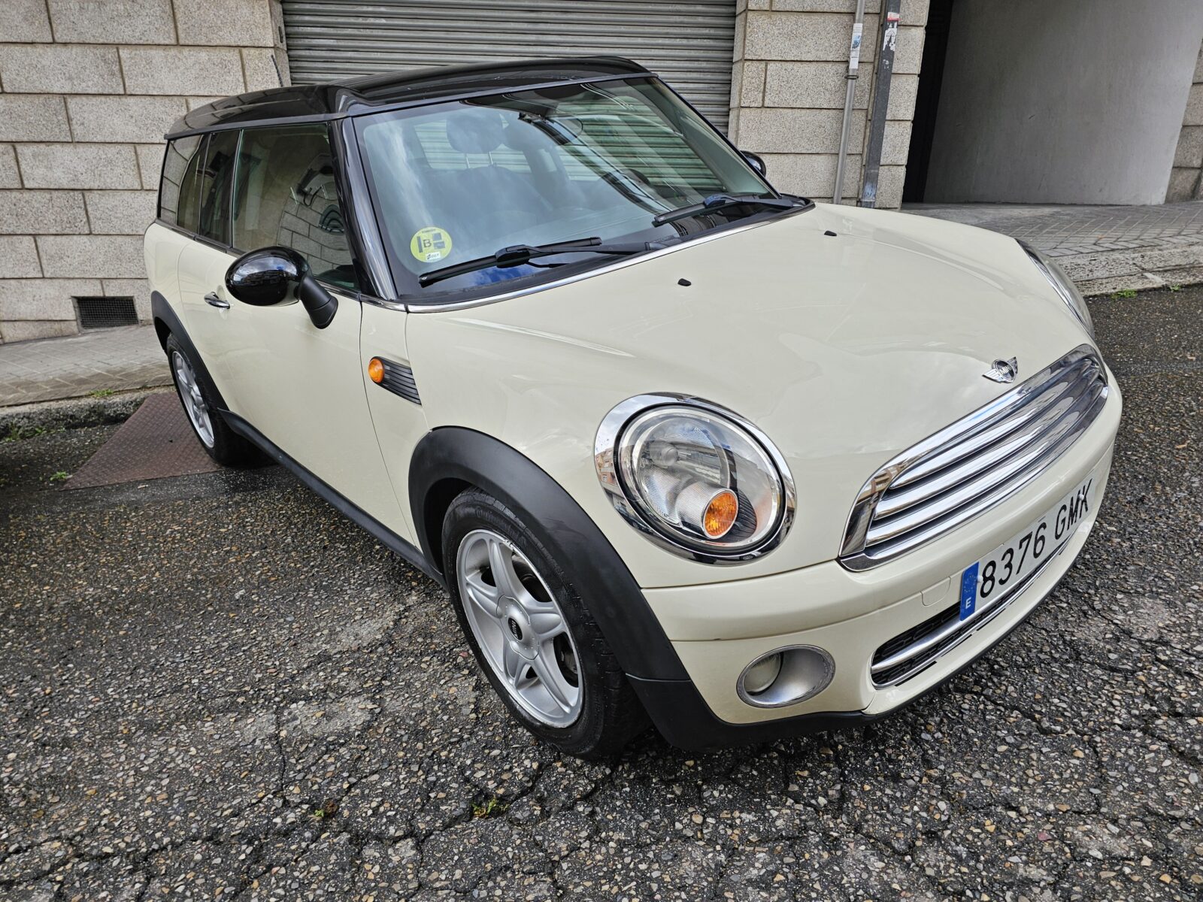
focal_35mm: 23
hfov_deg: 73.9
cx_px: 602
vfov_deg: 58.9
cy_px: 451
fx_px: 799
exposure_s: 1/100
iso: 12
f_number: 1.7
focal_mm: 6.3
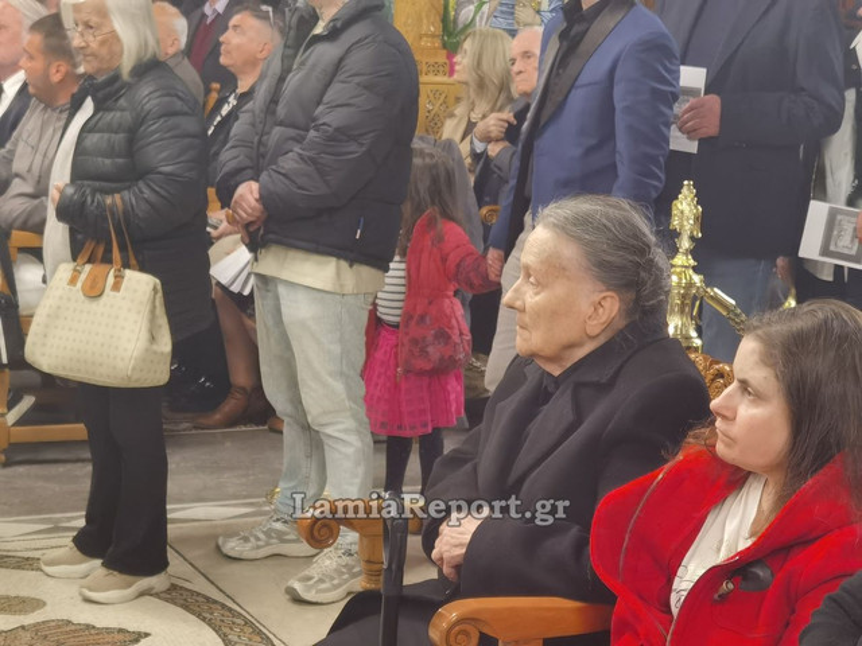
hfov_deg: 24.7
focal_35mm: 79
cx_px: 431
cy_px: 323
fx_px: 1967
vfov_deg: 18.7
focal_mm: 6.71
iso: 200
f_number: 1.9
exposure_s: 1/50
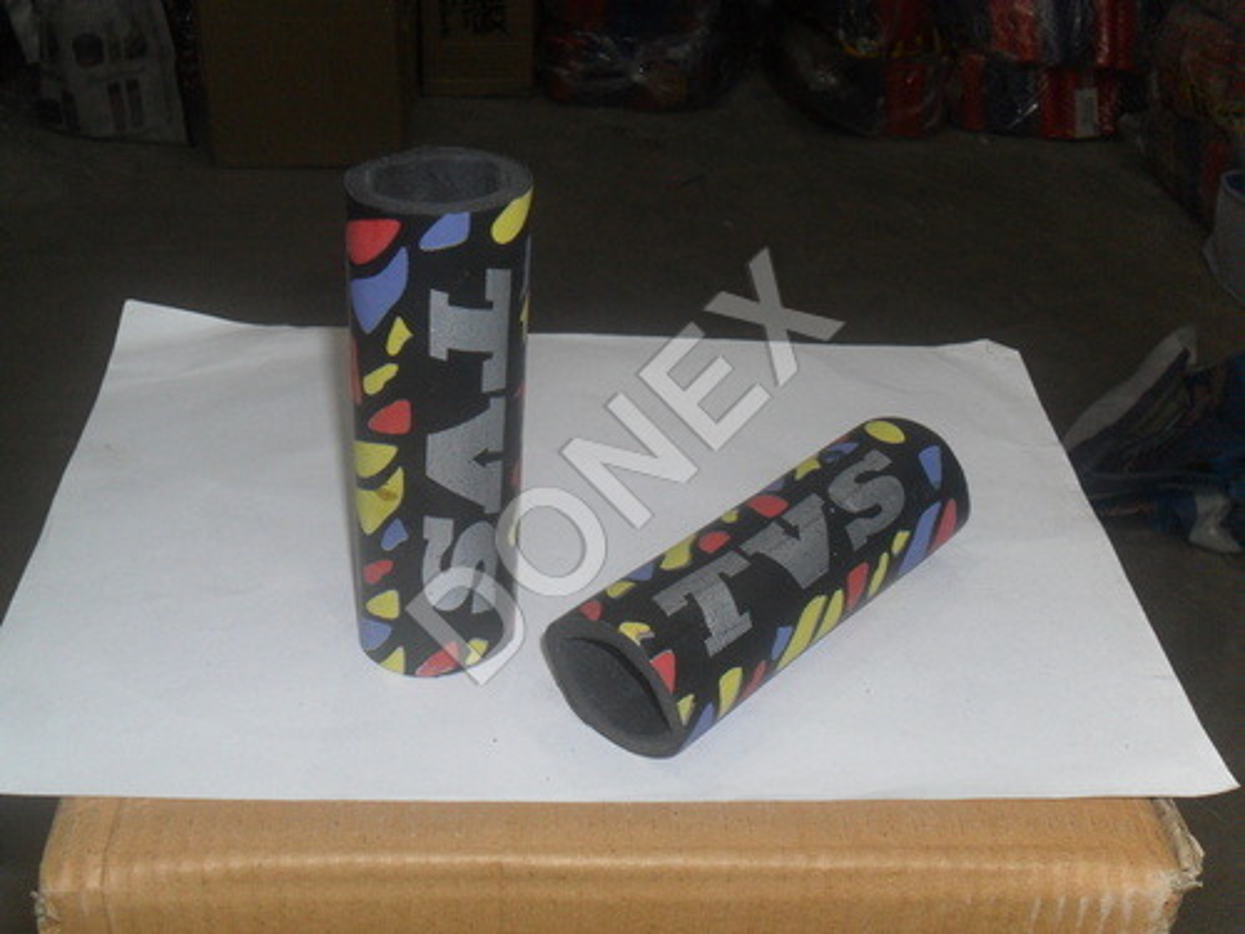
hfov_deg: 42.9
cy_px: 467
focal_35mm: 44
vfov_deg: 32.9
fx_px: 1583
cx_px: 622
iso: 200
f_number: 4.5
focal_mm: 7.8
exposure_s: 1/45
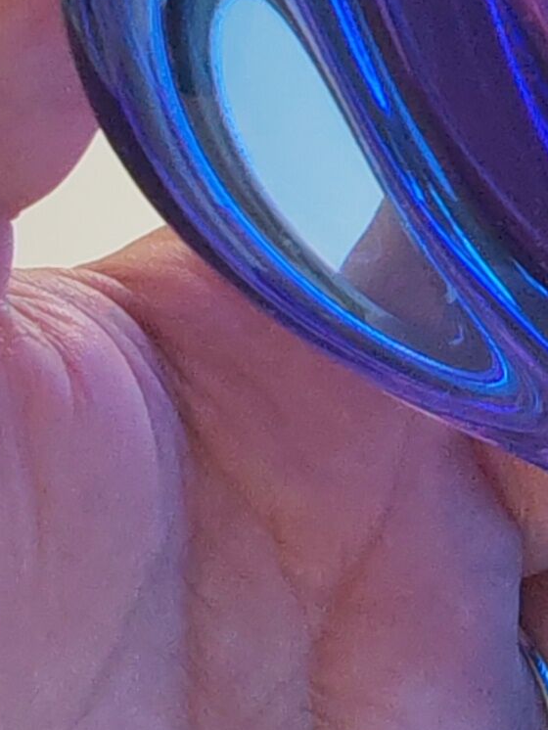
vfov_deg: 9.0
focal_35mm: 214
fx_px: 4514
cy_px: -402
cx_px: 845
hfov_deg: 6.8
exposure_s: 1/160
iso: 50
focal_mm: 5.53
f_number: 1.8
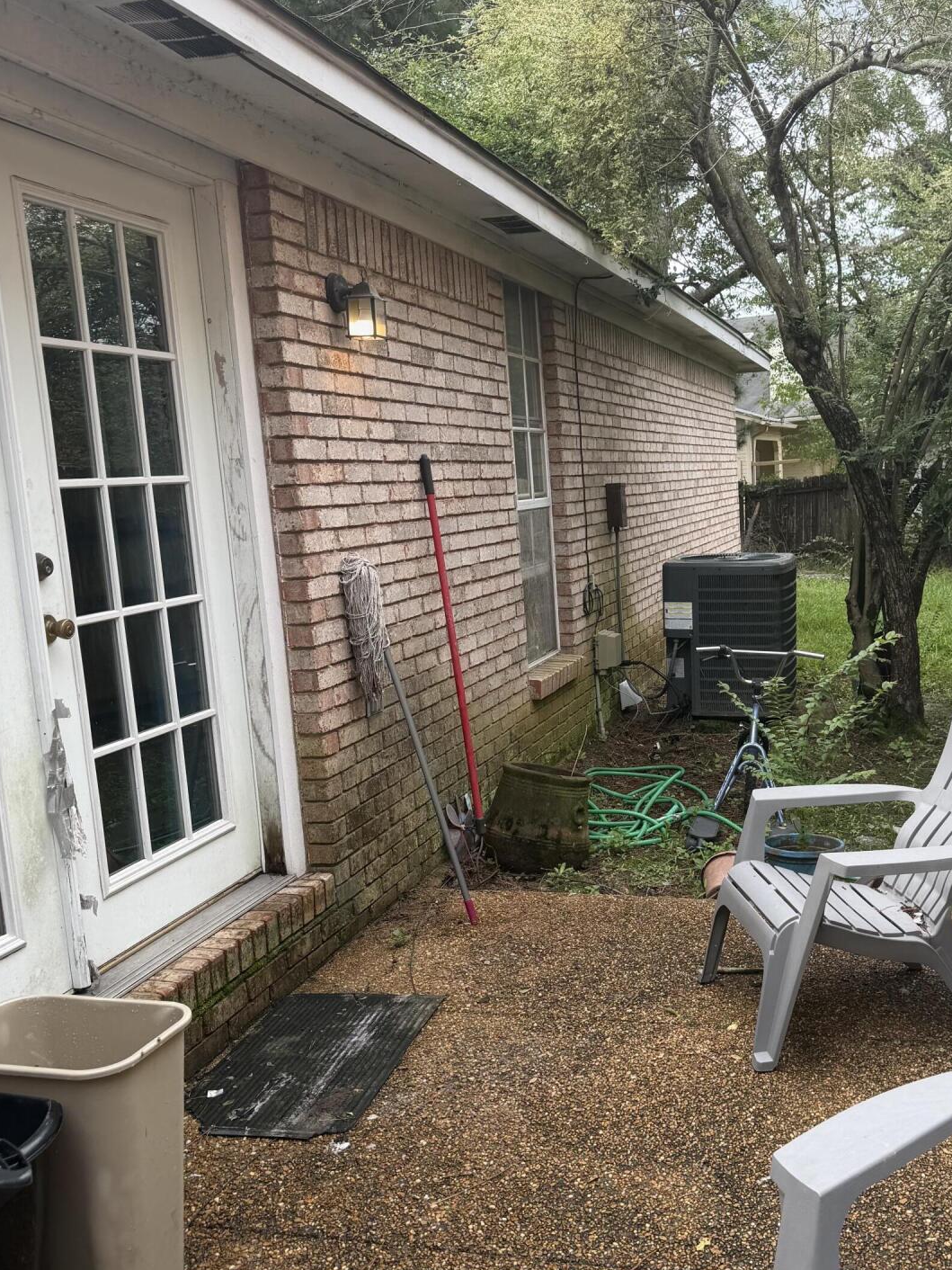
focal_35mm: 34
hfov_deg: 41.0
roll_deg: +2.5
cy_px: 682
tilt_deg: -9.5
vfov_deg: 53.9
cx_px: 670
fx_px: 1247
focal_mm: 6.76
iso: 80
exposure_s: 1/909
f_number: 1.78
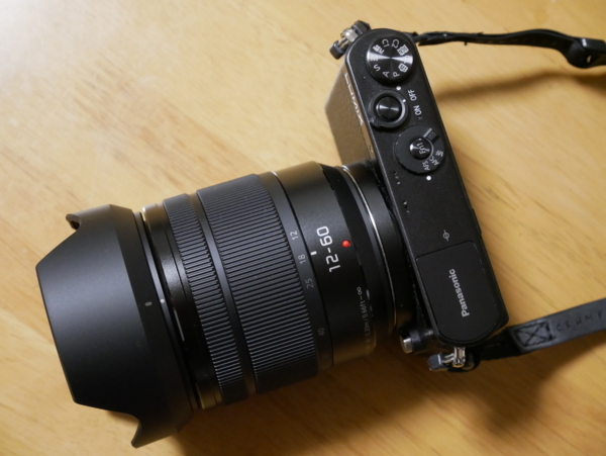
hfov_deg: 30.2
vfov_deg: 23.0
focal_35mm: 64
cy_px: 228
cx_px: 303
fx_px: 1121
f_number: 5.6
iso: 3200
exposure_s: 1/25
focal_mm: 32
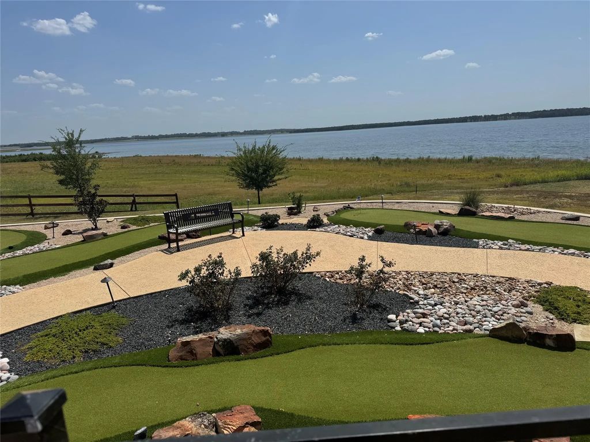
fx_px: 409
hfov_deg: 71.6
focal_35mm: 24
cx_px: 295
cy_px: 221
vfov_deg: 56.8
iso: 80
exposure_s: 1/7937
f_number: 1.78
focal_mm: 6.76
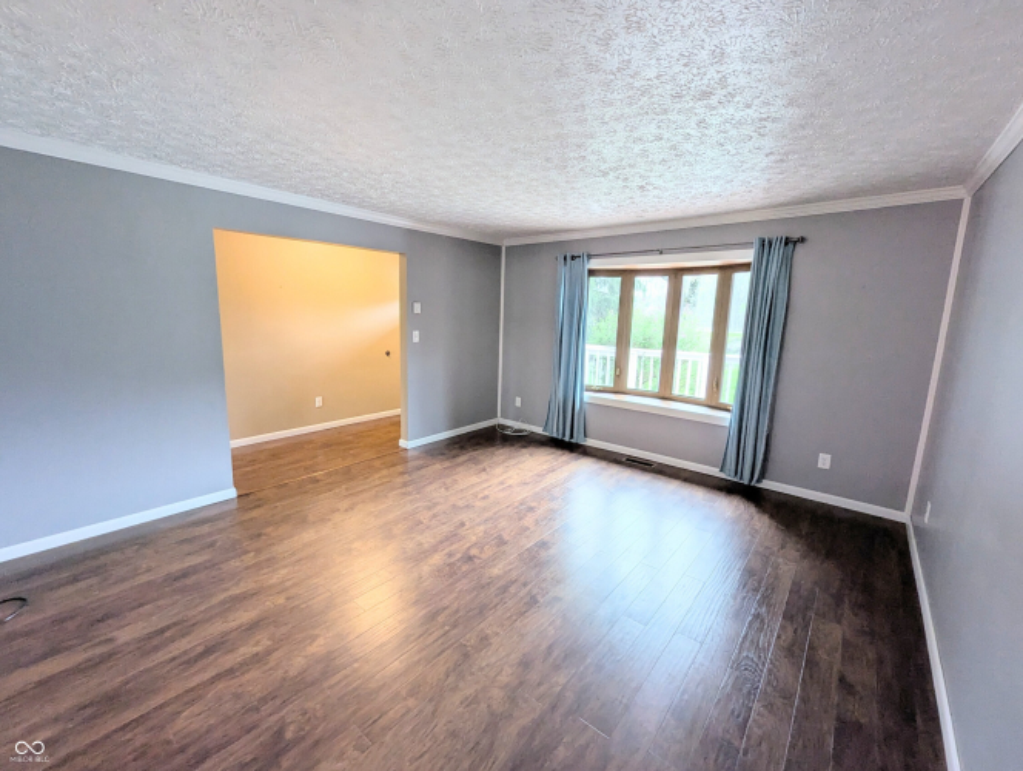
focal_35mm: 13
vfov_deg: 90.1
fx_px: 385
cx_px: 512
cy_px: 386
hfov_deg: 106.1
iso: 100
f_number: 2.2
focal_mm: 1.95
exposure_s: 1/60
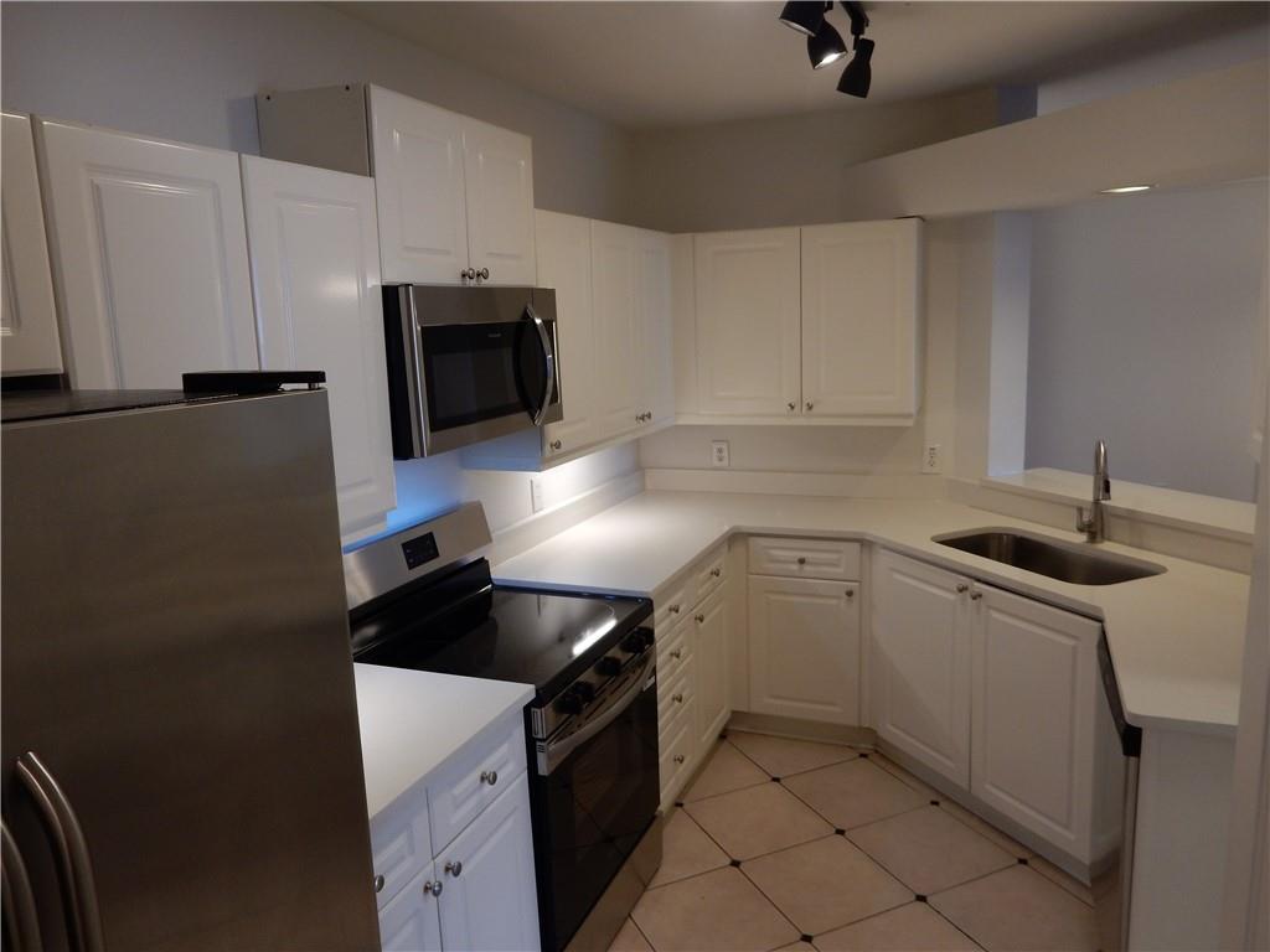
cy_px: 476
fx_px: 917
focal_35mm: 25
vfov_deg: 54.9
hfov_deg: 69.4
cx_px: 635
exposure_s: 1/30
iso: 140
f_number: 3.7
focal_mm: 4.5
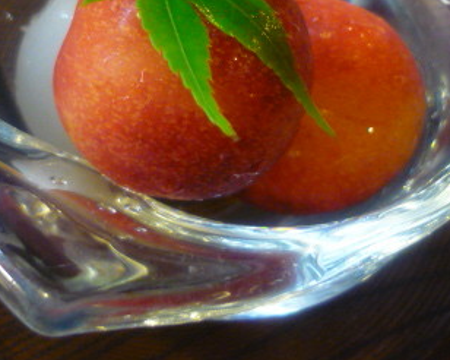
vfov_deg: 22.2
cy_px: 34
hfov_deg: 28.3
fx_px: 892
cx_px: 226
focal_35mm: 67
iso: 400
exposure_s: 1/20
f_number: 2.8
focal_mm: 5.5
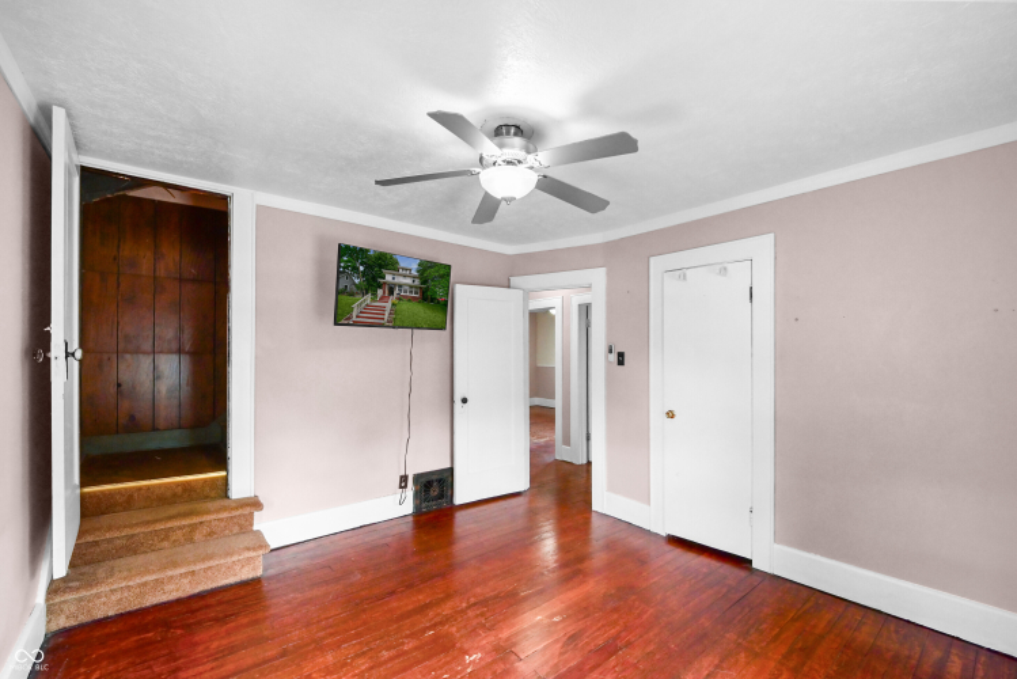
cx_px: 508
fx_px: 396
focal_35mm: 14
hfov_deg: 104.2
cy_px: 340
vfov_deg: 81.3
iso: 3600
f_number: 7.1
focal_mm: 14
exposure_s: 1/30
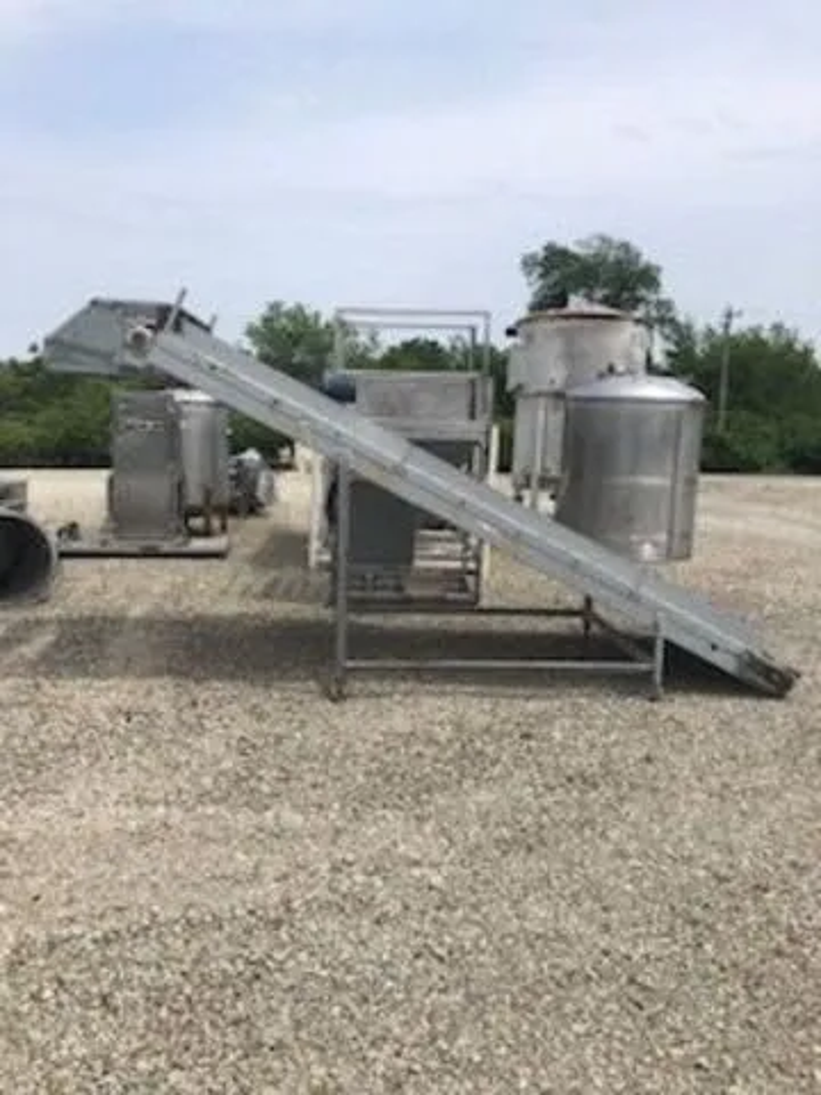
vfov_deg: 63.4
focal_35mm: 28
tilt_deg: -7.0
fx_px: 885
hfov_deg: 49.7
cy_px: 548
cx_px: 410
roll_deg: -1.9
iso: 20
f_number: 1.8
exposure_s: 1/3205
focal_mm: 3.99
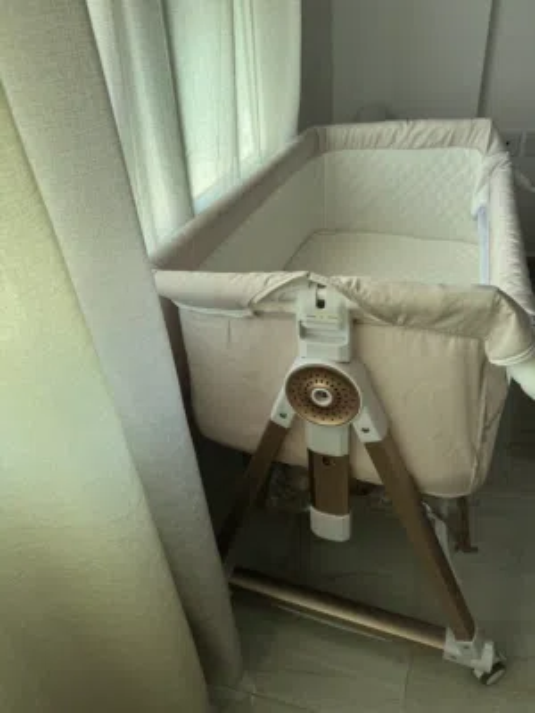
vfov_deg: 71.6
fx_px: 495
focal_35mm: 24
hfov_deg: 56.8
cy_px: 356
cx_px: 268
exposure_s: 1/121
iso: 160
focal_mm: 6.76
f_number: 1.78
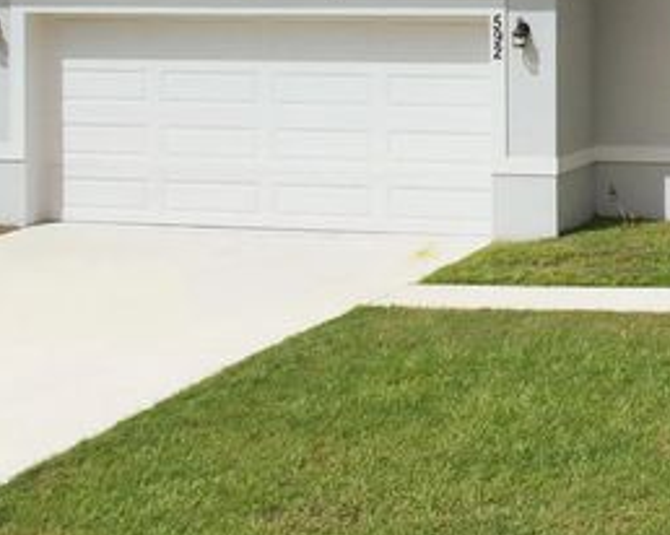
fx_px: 1625
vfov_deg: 18.0
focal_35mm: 82
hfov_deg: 19.9
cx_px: 1031
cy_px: -66
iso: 100
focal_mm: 8.4
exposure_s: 1/160
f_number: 2.8
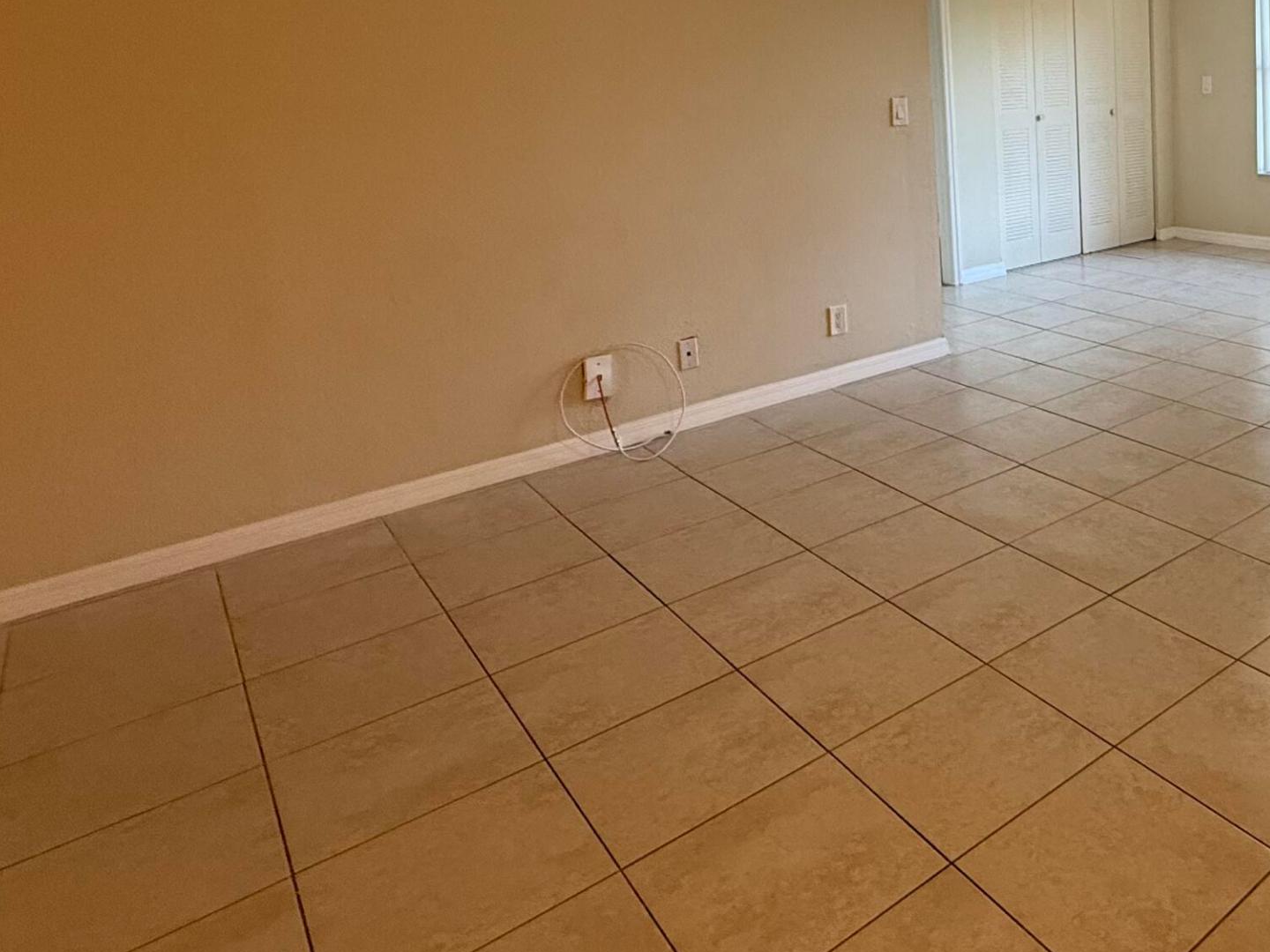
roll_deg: +2.6
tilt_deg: -6.6
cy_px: 174
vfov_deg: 46.8
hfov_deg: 56.7
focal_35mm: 28
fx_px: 1027
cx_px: 1087
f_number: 2.2
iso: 250
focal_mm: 2.22
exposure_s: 1/120
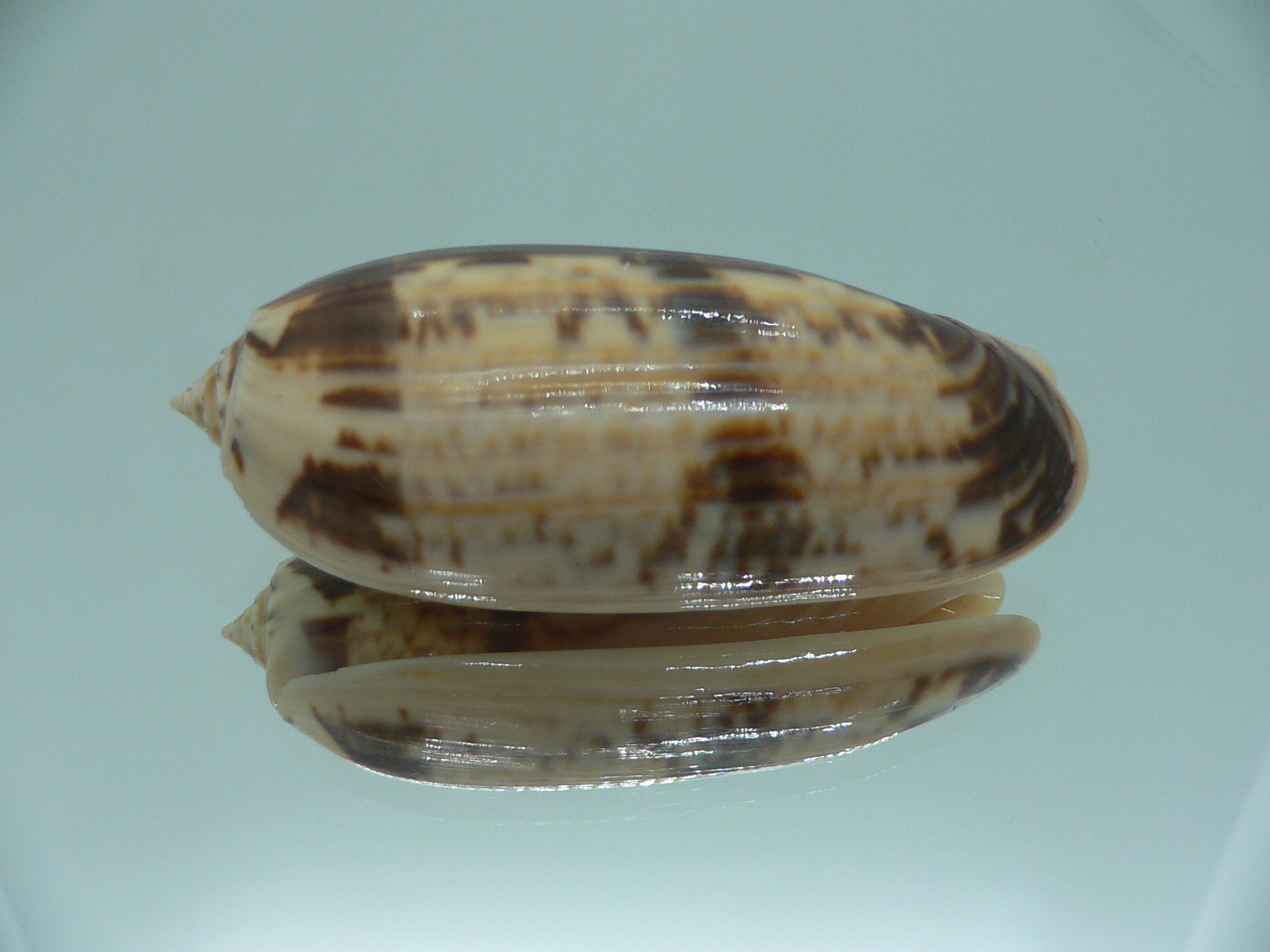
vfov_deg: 39.7
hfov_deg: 51.4
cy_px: 477
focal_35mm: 36
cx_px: 632
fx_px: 1321
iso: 80
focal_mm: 4.6
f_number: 2.8
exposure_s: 1/60
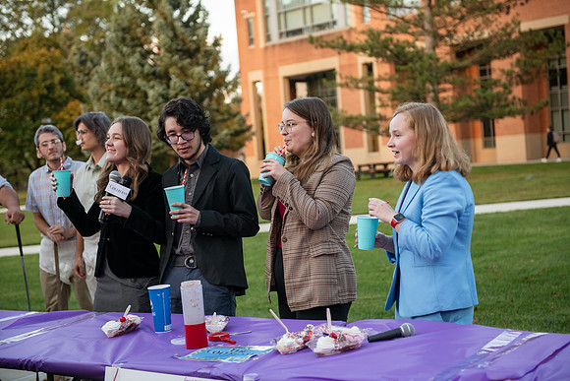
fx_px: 919
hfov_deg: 34.5
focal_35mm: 58
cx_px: 285
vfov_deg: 23.4
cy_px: 190
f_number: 3.2
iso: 800
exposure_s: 1/400
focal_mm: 58
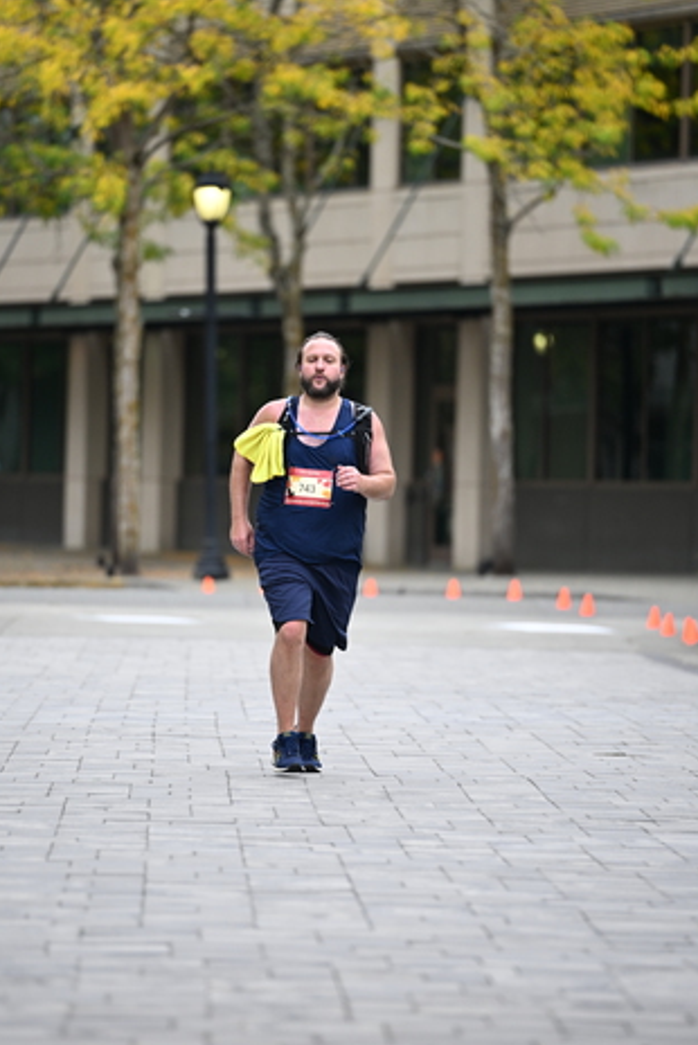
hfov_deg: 5.8
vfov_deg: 8.7
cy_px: 491
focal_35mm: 237
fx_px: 6882
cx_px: 312
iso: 400
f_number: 2.8
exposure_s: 1/1250
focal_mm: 200
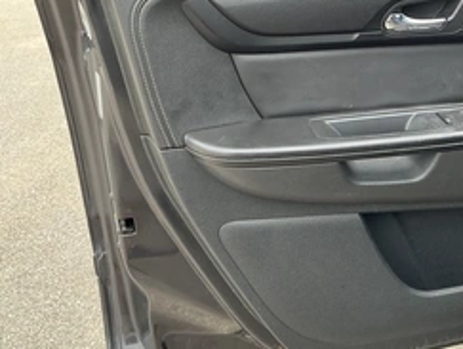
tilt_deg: -22.4
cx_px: 362
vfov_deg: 31.6
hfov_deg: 39.7
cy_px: 162
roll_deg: +0.2
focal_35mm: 46
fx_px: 616
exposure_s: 1/167
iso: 25
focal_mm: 3
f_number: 1.8
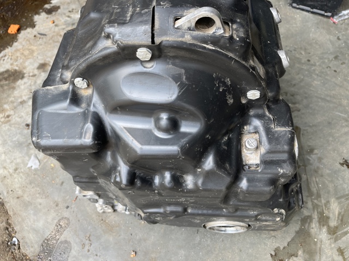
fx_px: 252
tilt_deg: -56.8
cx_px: 174
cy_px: 130
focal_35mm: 25
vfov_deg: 54.9
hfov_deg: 69.4
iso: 32
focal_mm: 5.1
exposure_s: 1/237
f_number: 1.6
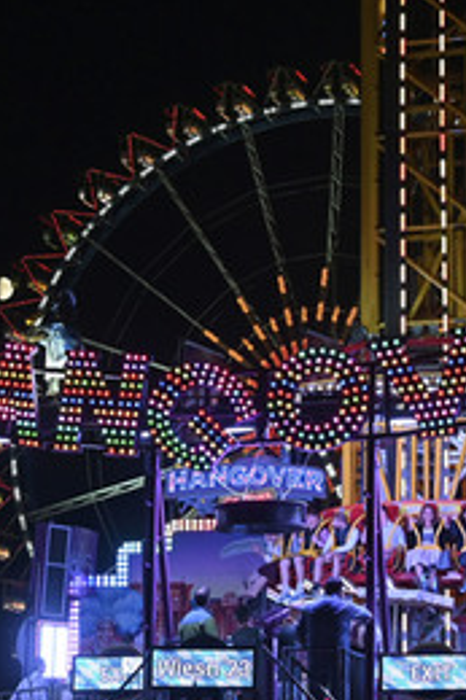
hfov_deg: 11.8
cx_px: 291
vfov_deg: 17.7
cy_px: 334
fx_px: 2255
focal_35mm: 116
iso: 5000
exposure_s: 1/500
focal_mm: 45
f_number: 11
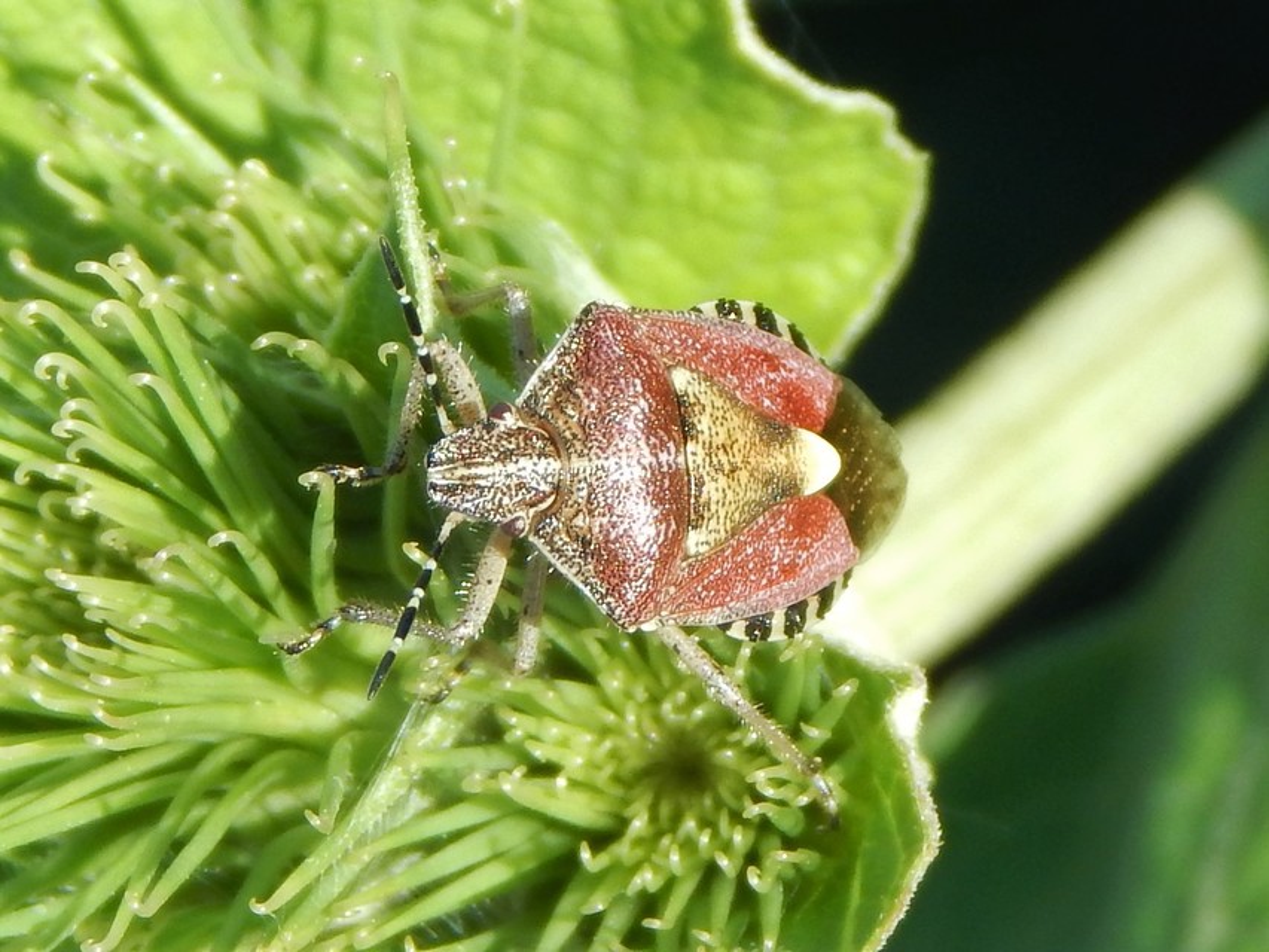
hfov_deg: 10.9
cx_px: 634
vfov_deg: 8.2
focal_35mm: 182
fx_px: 6673
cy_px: 476
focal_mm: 32.8
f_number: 5.3
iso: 125
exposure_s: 1/200
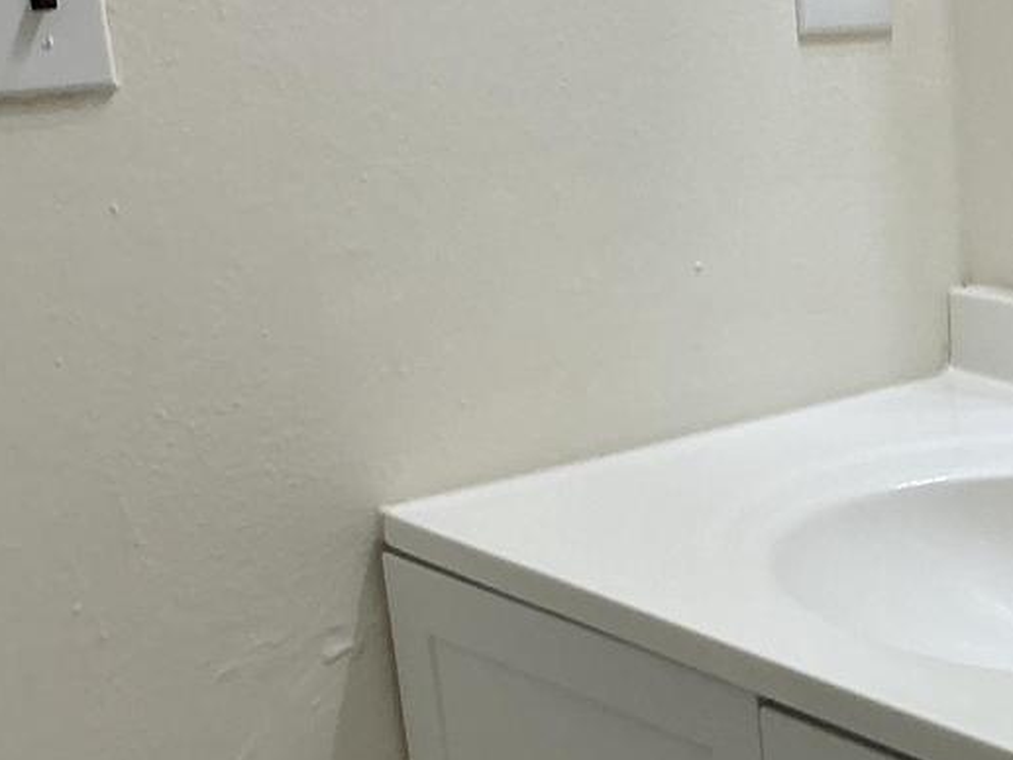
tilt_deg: -17.5
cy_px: 552
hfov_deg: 22.6
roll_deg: +2.2
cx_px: 1152
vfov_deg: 18.1
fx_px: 2370
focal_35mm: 81
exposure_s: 1/60
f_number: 1.8
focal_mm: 3
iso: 40
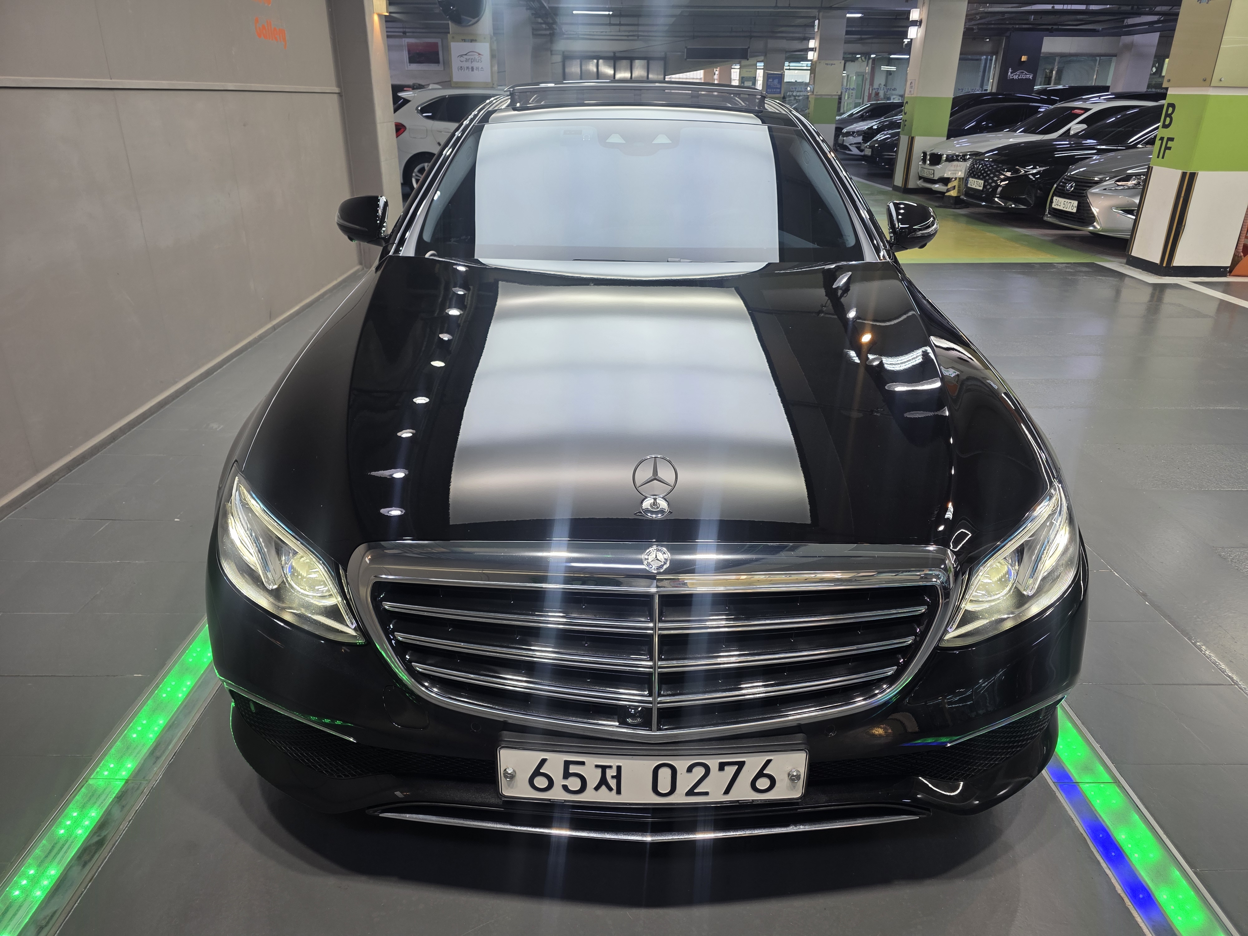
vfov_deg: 58.9
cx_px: 624
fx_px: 829
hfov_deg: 73.9
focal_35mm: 23
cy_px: 468
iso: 80
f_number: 1.7
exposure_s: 1/120
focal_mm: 6.3
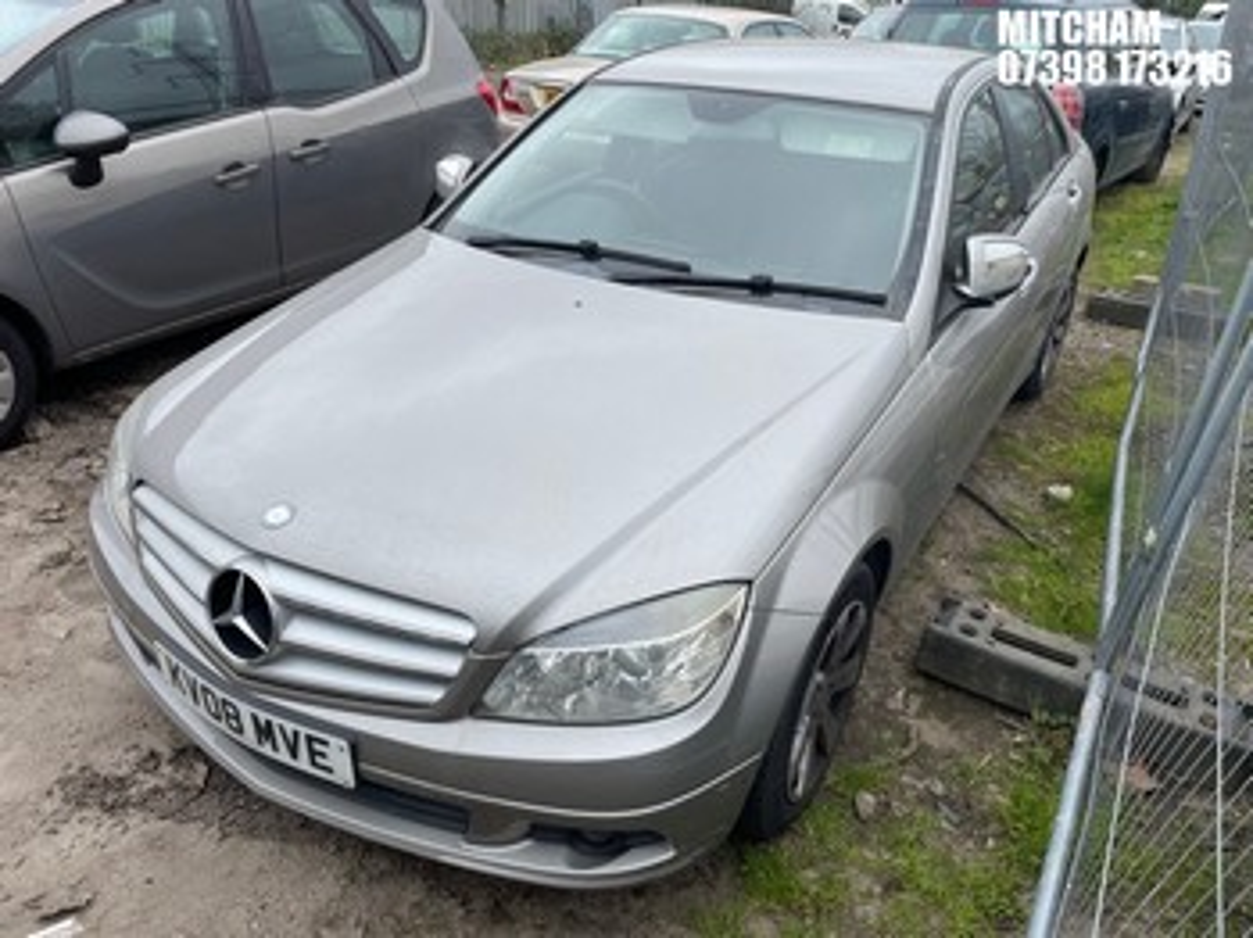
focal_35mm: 26
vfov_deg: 53.0
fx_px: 940
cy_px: 469
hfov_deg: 67.3
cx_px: 626
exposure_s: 1/855
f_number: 1.6
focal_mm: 4.2
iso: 32
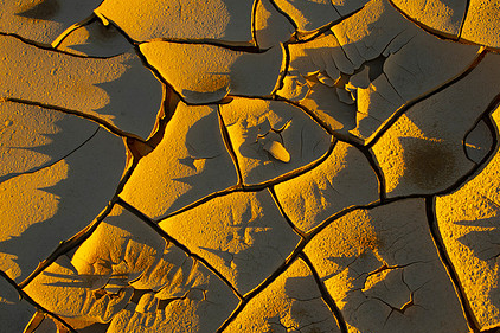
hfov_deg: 56.3
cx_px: 323
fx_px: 458
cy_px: 217
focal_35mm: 33
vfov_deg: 39.5
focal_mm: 24
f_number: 14
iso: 200
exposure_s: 1/80
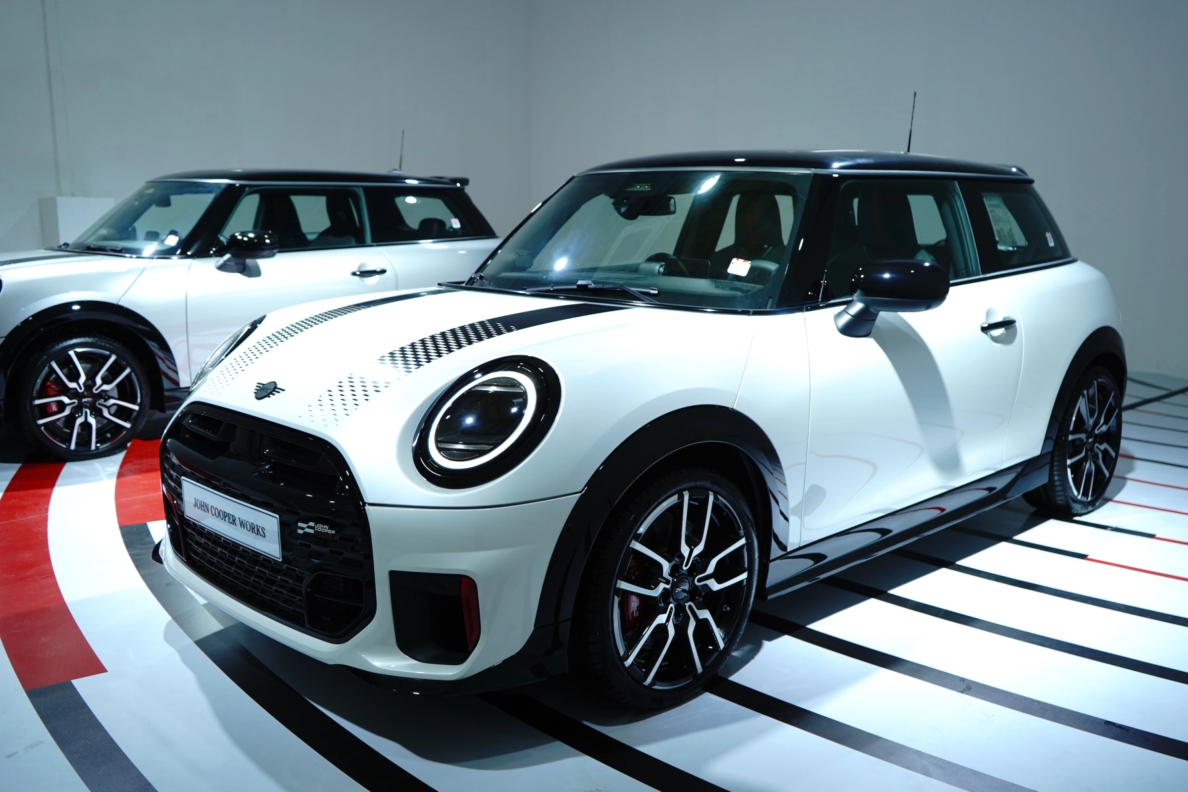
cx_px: 594
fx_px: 1056
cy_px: 396
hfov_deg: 58.7
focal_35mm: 32
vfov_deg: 41.1
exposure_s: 1/160
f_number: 4
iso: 500
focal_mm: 32
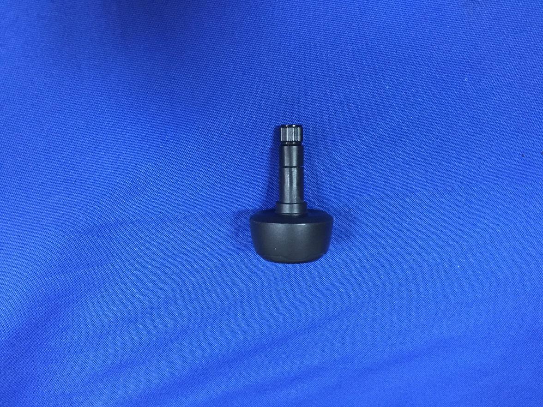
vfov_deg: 48.2
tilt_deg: -63.5
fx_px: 455
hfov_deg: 61.7
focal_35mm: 29
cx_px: 272
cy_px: 204
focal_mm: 4.15
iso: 500
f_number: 2.2
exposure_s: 1/17
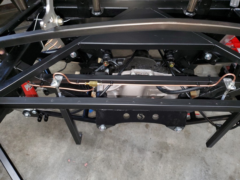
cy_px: 90
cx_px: 120
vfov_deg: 53.1
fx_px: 180
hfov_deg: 67.3
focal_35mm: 26
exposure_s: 1/21
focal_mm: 4.3
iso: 125
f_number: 1.5
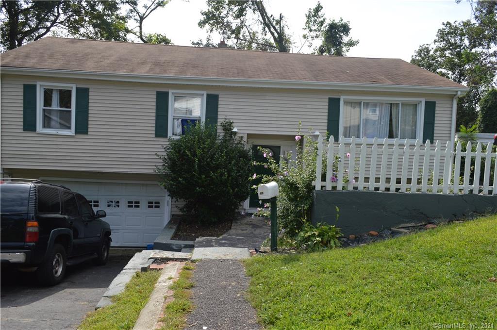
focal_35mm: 27
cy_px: 165
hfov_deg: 67.4
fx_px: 372
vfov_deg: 47.8
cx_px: 248
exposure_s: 1/200
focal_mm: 18
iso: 100
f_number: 7.1
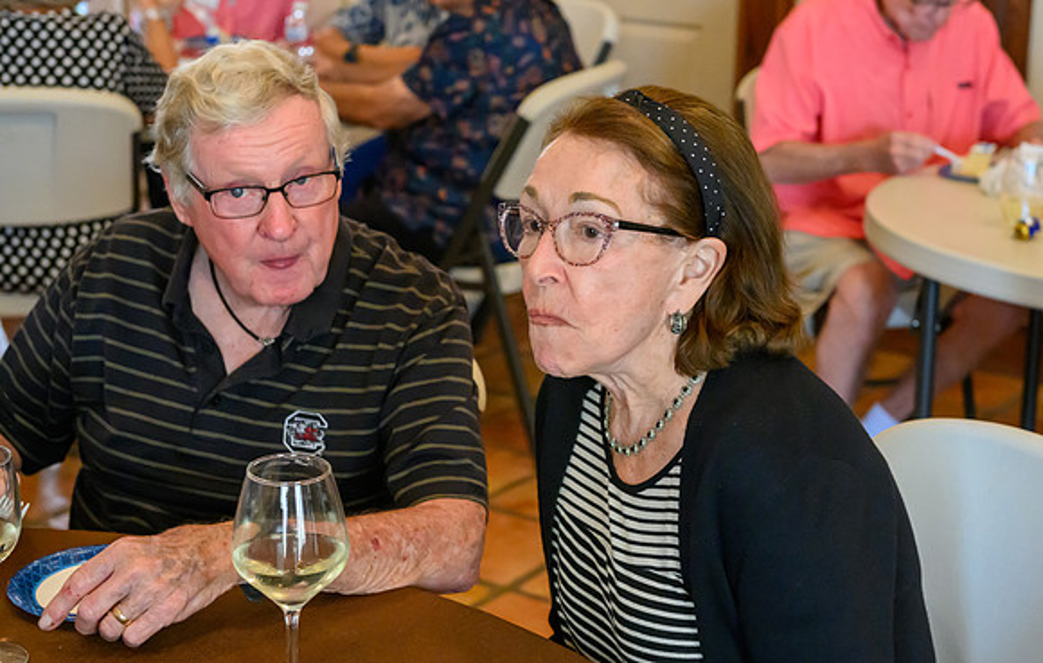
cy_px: 310
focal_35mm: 67
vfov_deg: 19.8
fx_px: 1901
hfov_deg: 30.6
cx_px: 611
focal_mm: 56
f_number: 4.5
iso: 11400
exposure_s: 1/200
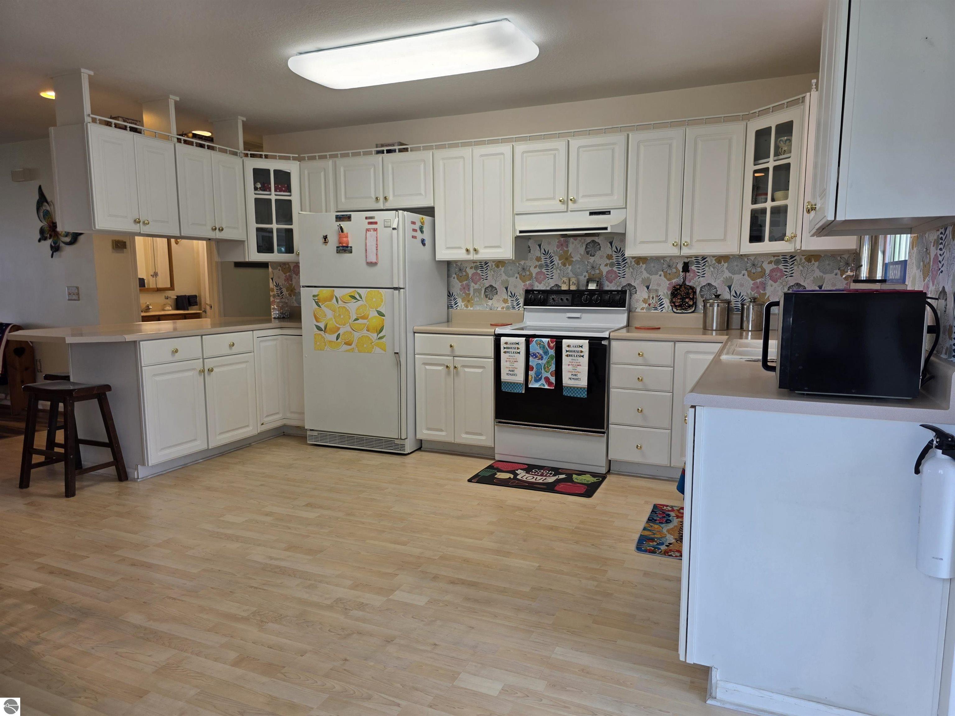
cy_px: 358
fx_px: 635
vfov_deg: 58.9
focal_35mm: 23
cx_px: 478
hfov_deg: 73.9
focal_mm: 6.3
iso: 50
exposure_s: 1/120
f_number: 1.7
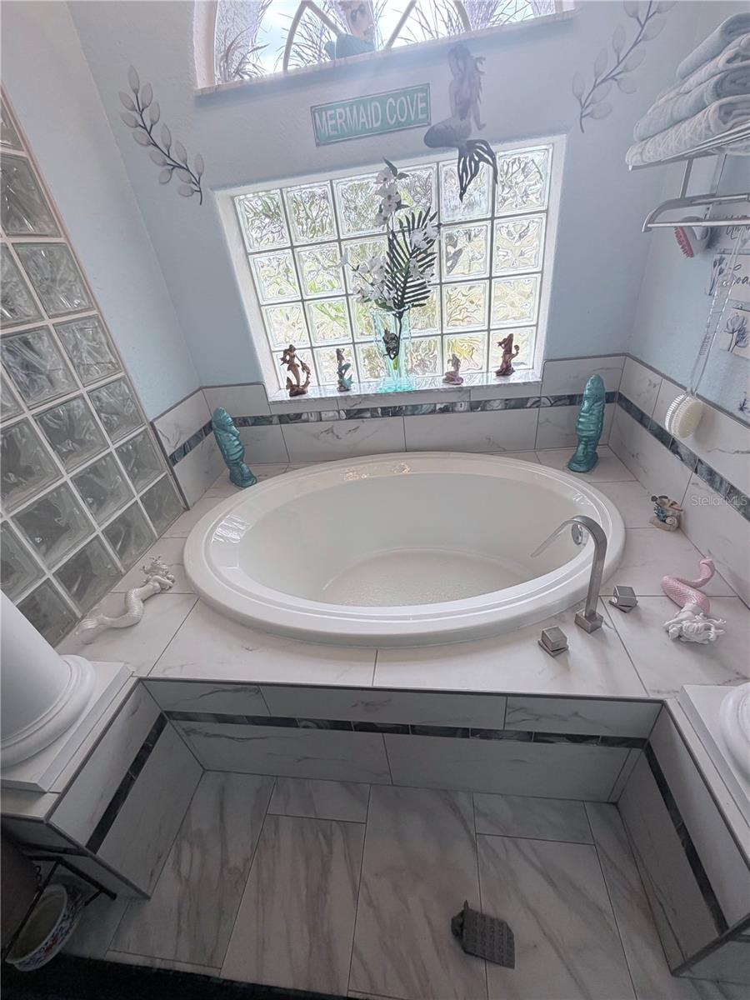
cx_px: 375
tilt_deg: -30.7
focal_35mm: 14
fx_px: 404
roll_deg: +7.9
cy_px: 500
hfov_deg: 85.7
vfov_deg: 102.1
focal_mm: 2.22
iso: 100
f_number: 2.2
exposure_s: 1/120
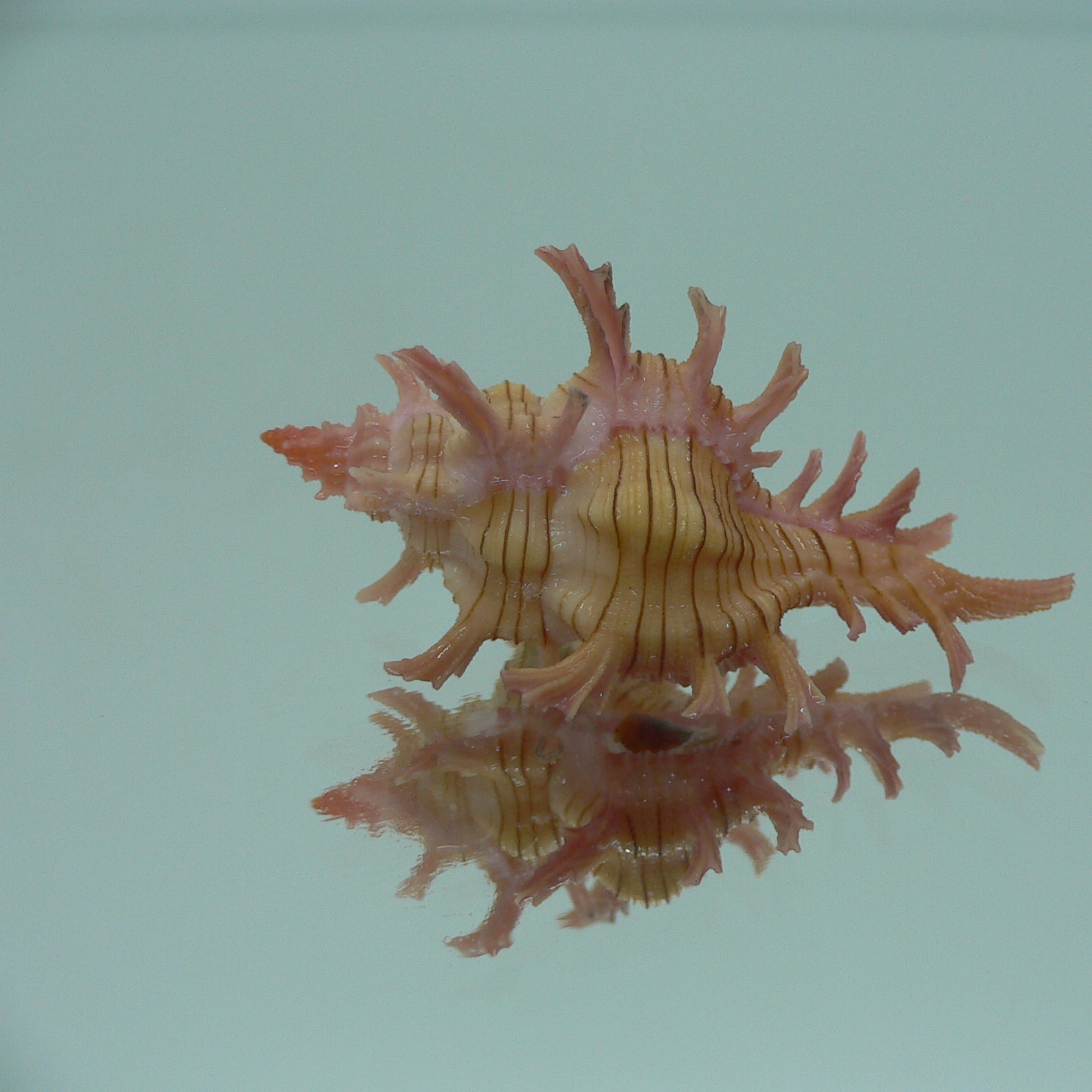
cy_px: 549
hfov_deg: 39.8
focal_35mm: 42
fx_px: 1499
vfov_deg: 40.0
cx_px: 672
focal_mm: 4.6
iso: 80
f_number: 2.8
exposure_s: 1/60
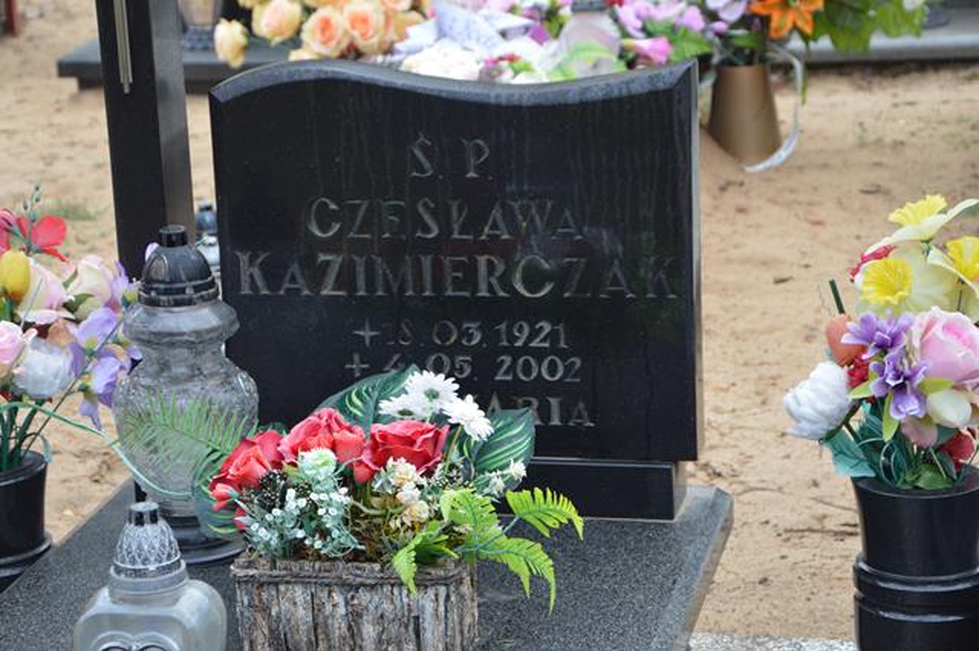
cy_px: 326
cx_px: 490
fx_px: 2854
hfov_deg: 19.5
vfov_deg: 13.0
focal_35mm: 105
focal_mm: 70
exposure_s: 1/125
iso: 320
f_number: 5.6
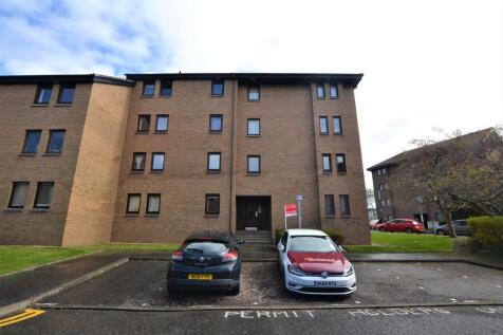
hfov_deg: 95.0
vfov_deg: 72.0
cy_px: 168
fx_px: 230
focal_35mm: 16
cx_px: 252
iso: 100
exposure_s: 1/100
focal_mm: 11
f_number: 9
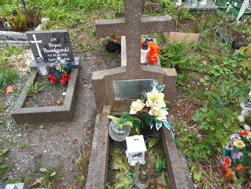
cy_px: 94
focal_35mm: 26
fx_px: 189
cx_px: 126
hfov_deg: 67.3
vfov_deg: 53.1
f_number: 1.7
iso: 64
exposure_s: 1/50
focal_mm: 3.92
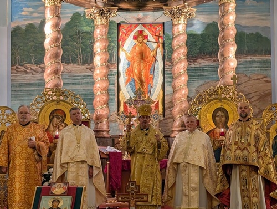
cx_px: 118
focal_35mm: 64
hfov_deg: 30.2
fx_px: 513
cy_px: 124
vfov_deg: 23.0
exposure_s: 1/30
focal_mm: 6.9
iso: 64
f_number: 1.68
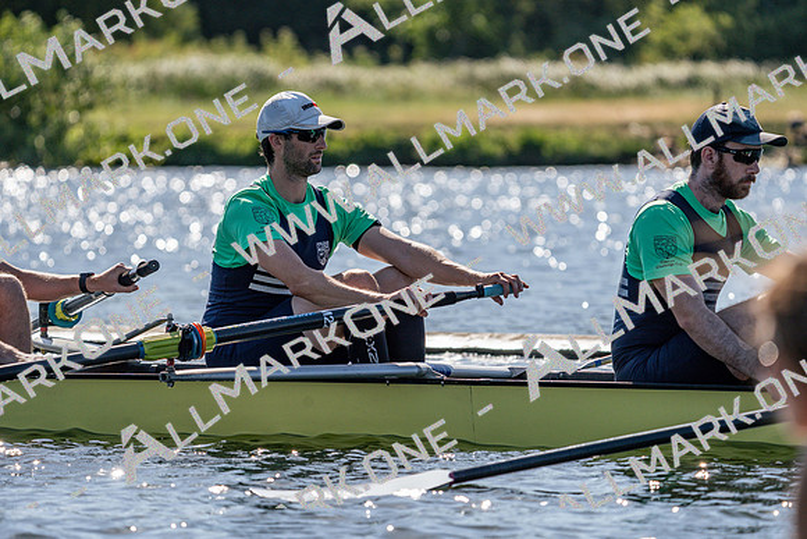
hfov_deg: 6.5
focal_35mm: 318
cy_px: 270
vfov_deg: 4.3
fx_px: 7130
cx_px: 404
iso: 250
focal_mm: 318
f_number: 6.3
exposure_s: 1/2000
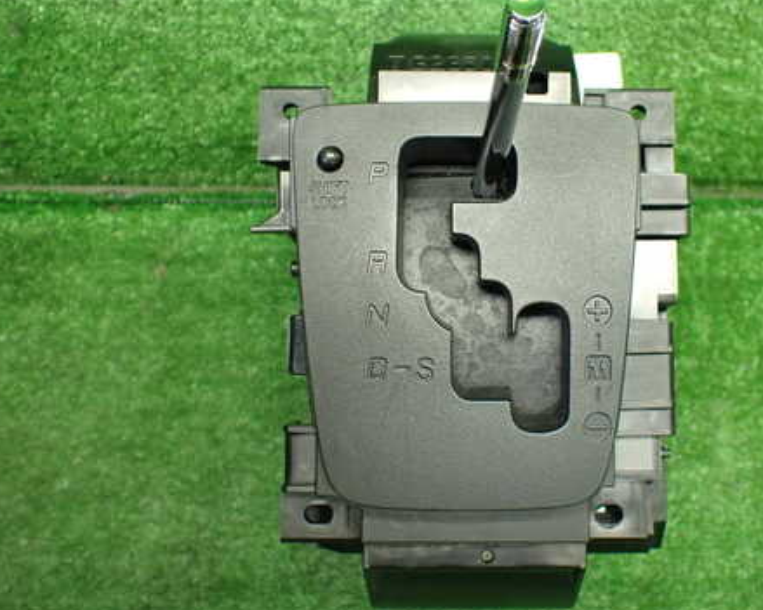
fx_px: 903
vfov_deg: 37.3
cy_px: 275
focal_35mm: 40
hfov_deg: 45.5
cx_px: 466
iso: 800
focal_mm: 5.4
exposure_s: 1/100
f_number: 2.3
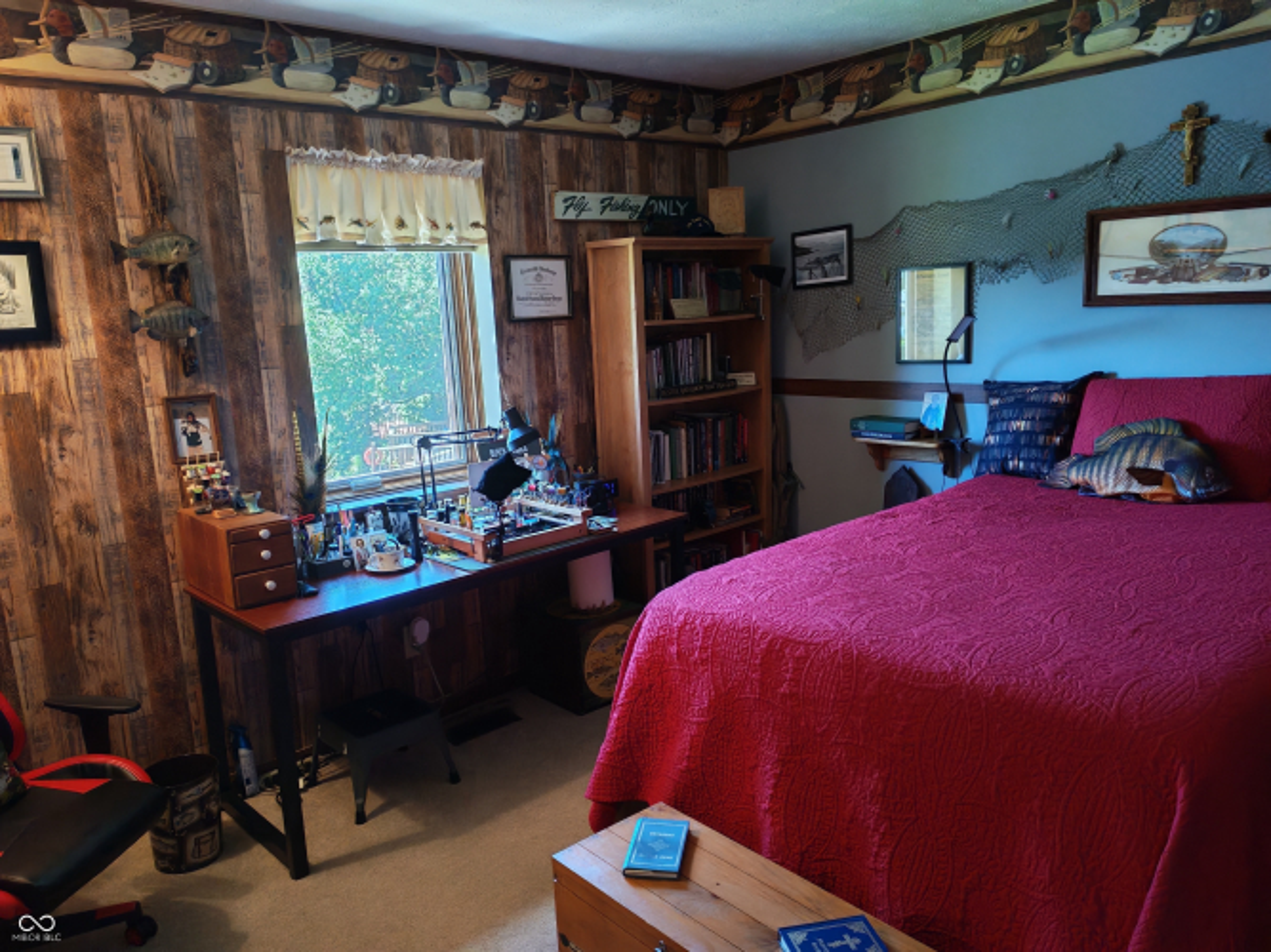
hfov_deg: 65.3
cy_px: 476
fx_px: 991
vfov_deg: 51.3
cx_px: 636
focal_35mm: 27
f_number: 1.9
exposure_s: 1/50
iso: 800
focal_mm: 6.12
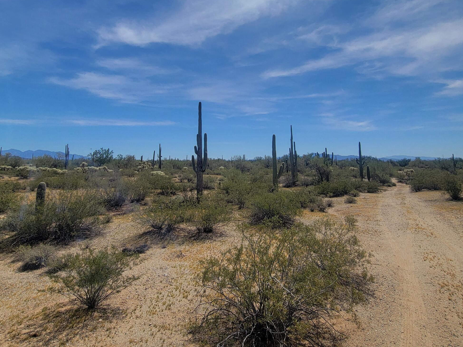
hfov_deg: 81.7
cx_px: 227
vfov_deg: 64.3
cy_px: 116
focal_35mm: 20
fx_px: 268
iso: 50
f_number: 2.2
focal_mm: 2.2
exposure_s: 1/3647
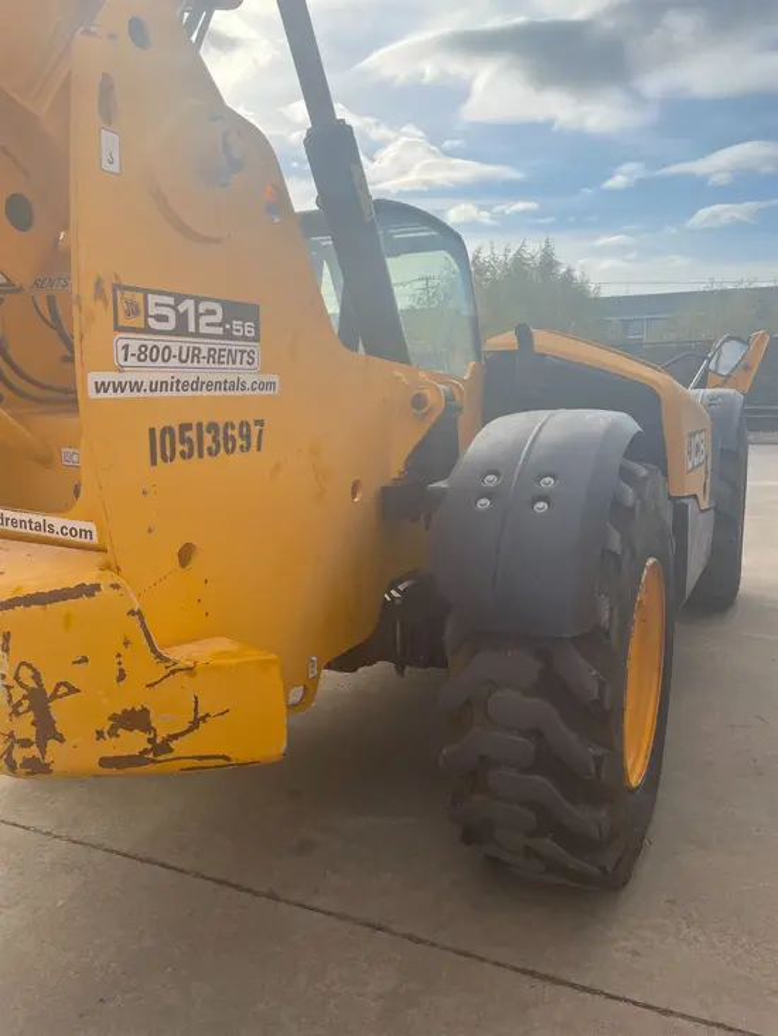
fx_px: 779
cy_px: 518
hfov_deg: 53.1
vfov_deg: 67.3
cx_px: 389
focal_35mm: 26
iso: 50
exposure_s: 1/2212
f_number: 1.6
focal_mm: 4.2
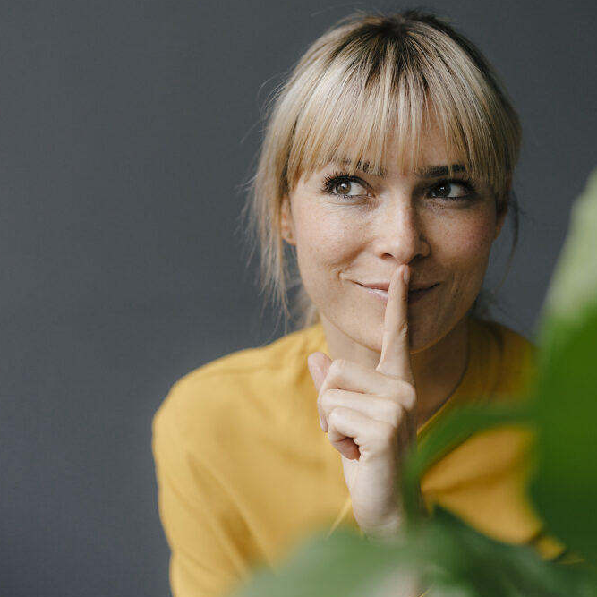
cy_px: 244
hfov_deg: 15.7
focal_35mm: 111
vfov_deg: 15.7
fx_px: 2166
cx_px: 300
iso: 800
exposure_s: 1/800
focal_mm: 85
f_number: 2
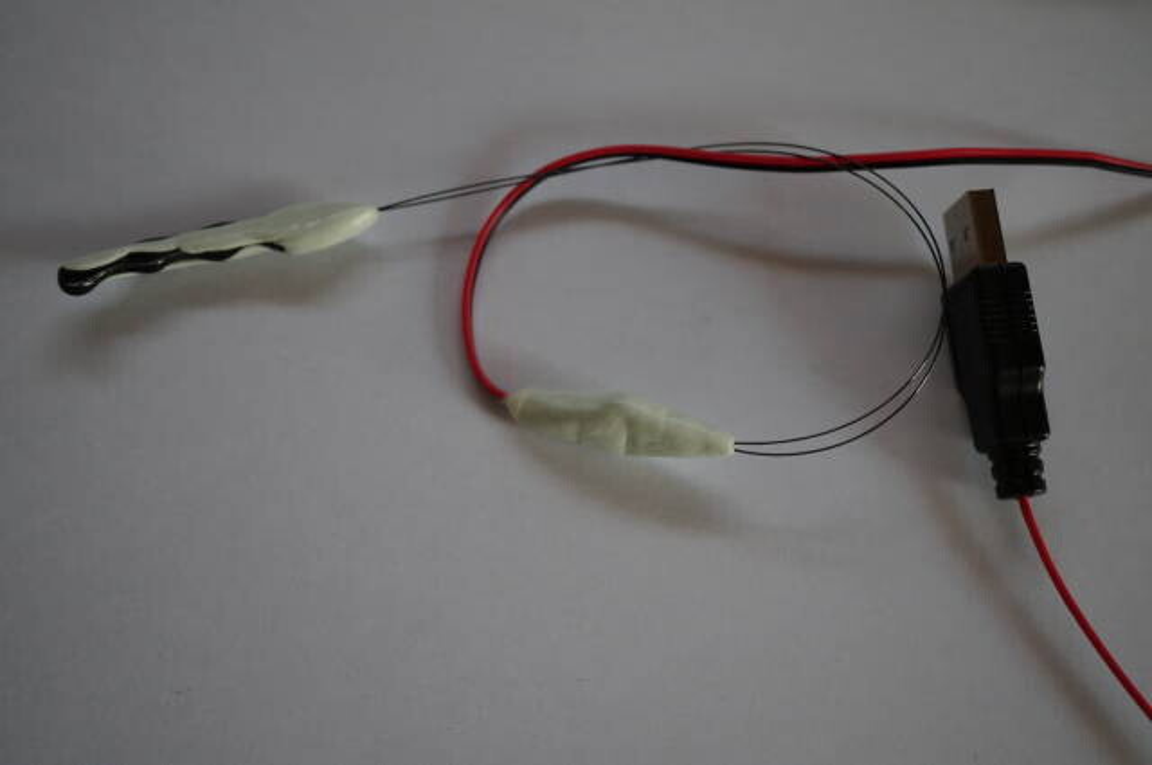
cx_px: 576
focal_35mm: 45
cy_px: 382
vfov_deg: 29.8
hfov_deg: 43.7
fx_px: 1438
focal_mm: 30
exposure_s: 1/60
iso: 640
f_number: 4
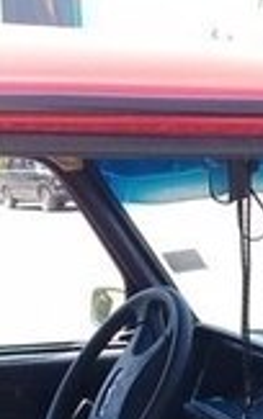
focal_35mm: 100
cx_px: 186
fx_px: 1146
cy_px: 468
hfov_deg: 13.1
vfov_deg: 19.8
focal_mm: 3.3
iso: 50
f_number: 2.2
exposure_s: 1/218
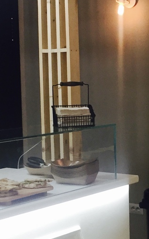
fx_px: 649
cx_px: 160
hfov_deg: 12.9
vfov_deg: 20.8
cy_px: 102
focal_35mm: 100
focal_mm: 4.15
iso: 64
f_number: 2.2
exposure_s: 1/33
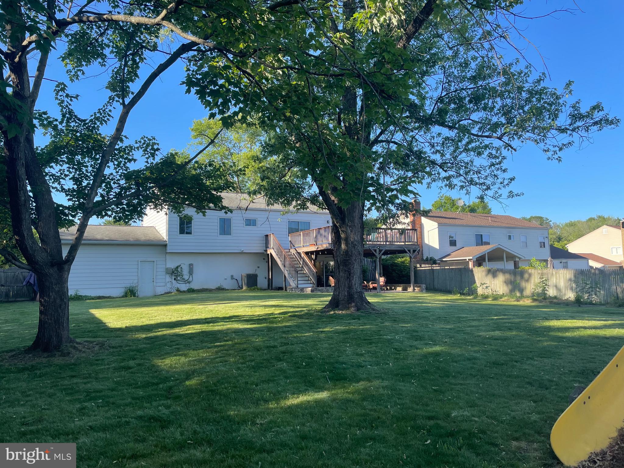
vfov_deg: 53.1
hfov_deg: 67.3
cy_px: 234
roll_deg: +2.2
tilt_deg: +5.1
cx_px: 312
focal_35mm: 26
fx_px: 469
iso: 32
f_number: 1.6
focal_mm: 4.2
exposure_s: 1/801
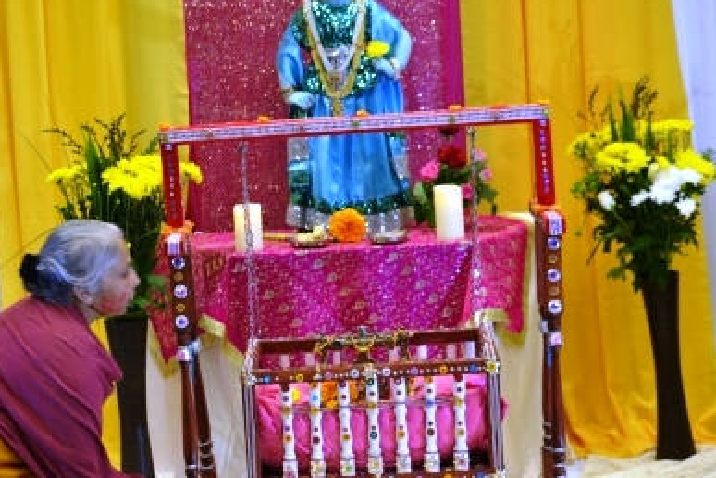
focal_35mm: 96
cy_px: 207
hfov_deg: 21.3
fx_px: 1901
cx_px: 303
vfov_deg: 14.3
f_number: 4.5
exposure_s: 1/30
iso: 400
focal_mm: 55
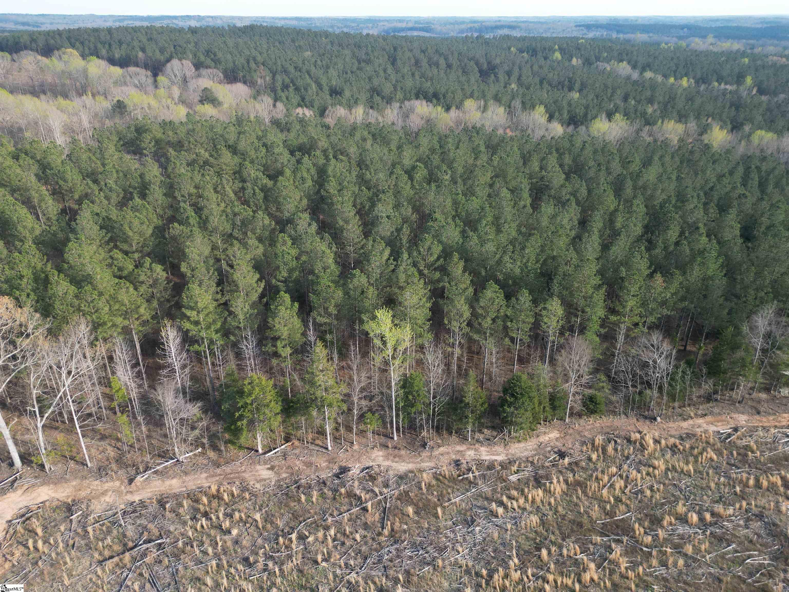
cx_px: 394
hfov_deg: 71.6
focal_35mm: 24
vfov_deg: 56.8
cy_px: 296
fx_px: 547
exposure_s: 1/640
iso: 140
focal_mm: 6.72
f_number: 1.7
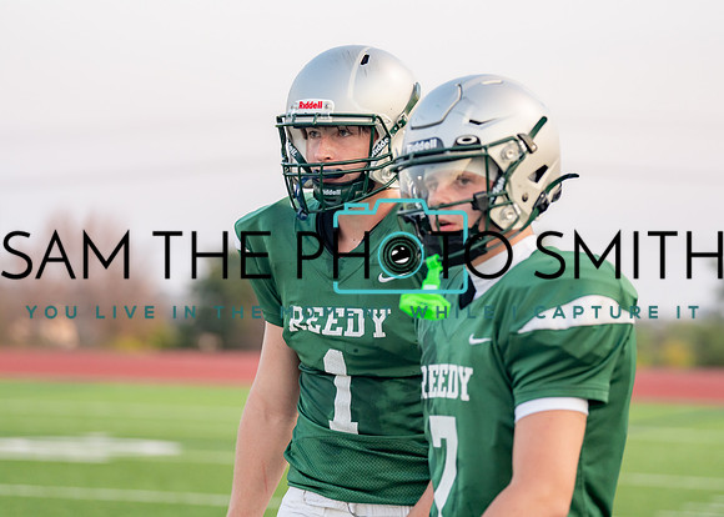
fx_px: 2531
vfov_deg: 11.7
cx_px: 375
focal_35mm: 123
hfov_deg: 16.3
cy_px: 231
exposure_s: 1/1600
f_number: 2.8
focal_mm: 104
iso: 500
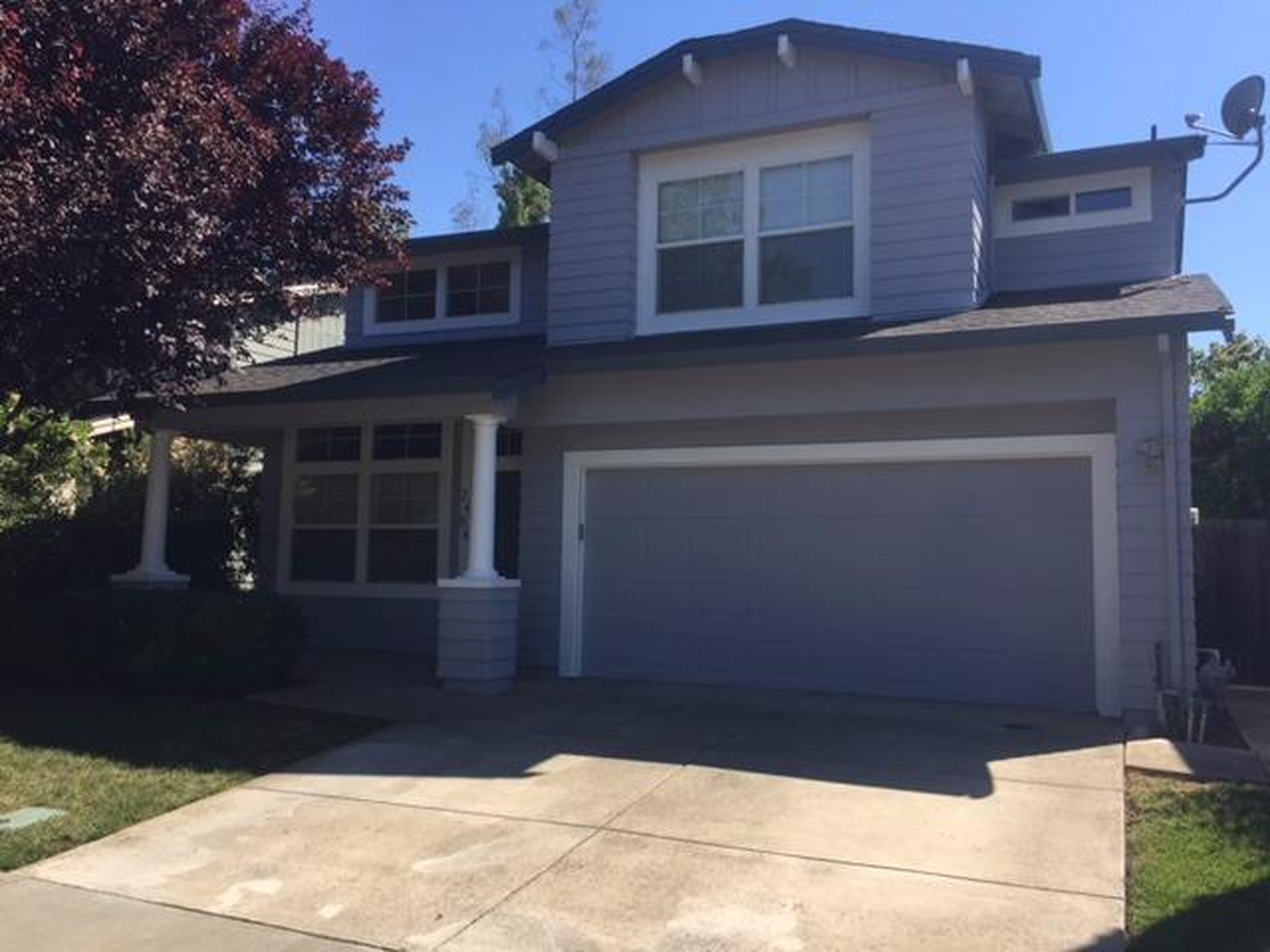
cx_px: 635
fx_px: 1064
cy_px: 476
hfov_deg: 61.7
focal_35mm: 29
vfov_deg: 48.2
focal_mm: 4.15
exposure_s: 1/1276
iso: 32
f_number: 2.2
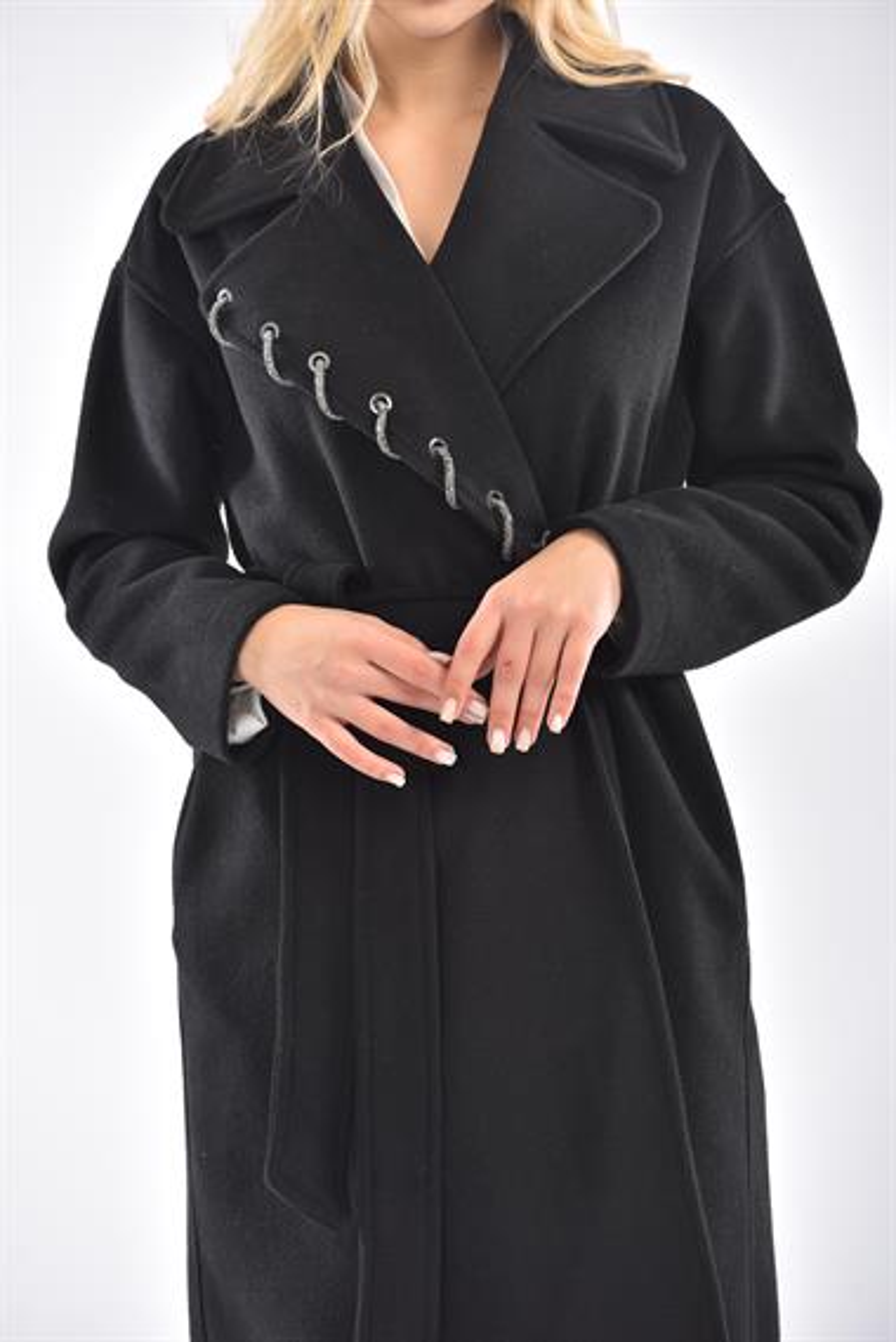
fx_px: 7457
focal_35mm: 200
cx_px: 448
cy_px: 671
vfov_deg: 10.3
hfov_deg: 6.9
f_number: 6.3
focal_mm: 200
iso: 100
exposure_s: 1/160
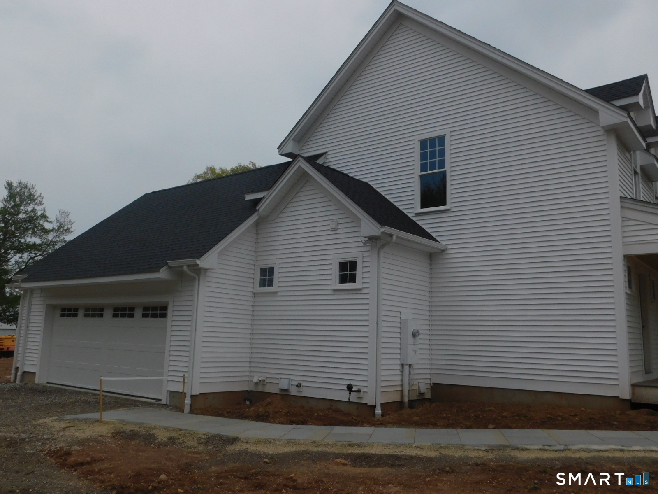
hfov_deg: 60.0
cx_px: 329
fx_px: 570
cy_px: 247
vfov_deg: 46.8
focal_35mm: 30
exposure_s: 1/1500
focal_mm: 5.3
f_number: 3.2
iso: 125
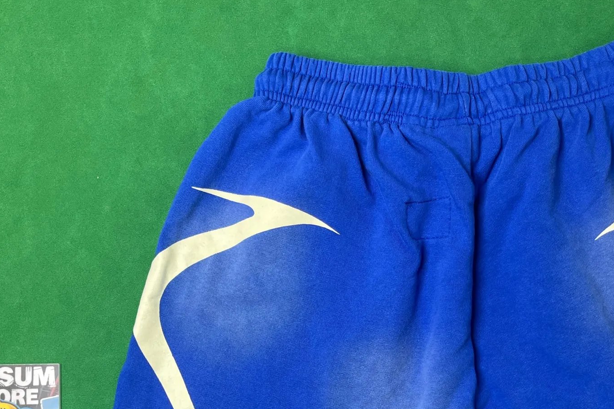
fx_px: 870
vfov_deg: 25.5
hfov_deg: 38.8
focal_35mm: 51
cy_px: 381
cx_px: 345
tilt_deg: -88.7
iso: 64
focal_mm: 5.1
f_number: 1.6
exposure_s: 1/100
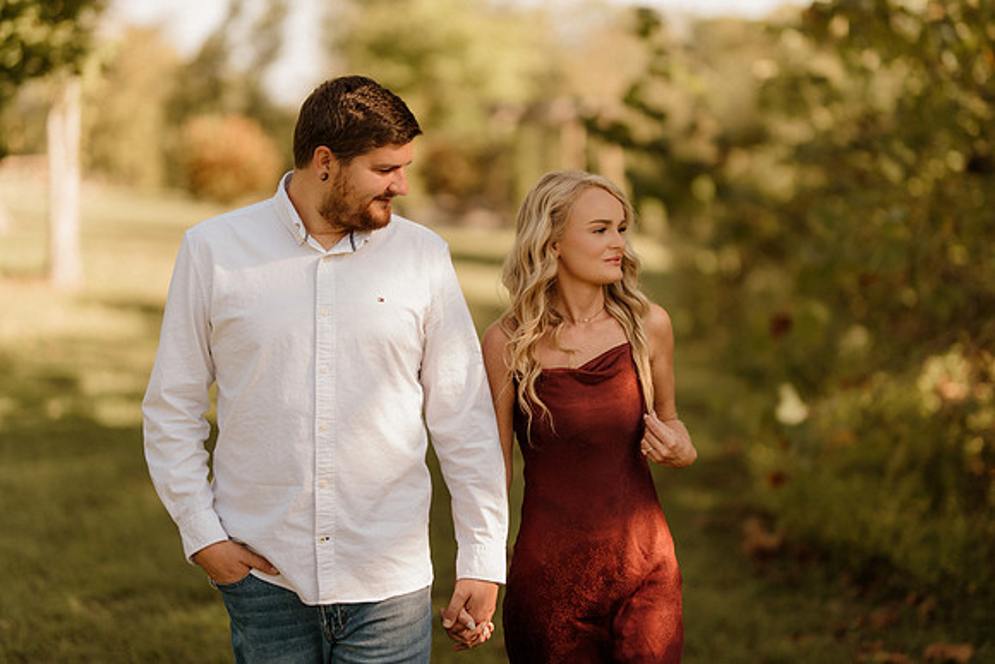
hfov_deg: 23.9
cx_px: 498
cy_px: 332
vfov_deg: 16.1
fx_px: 2350
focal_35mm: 85
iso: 200
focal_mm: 85
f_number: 1.4
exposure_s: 1/1600
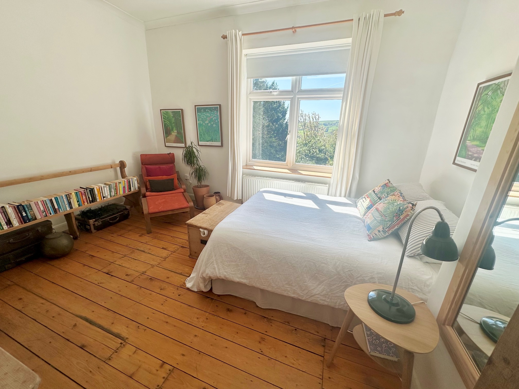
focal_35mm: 14
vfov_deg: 85.7
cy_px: 194
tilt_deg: -16.9
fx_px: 210
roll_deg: -1.5
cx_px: 260
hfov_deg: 102.1
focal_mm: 2.22
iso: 40
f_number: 2.2
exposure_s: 1/458
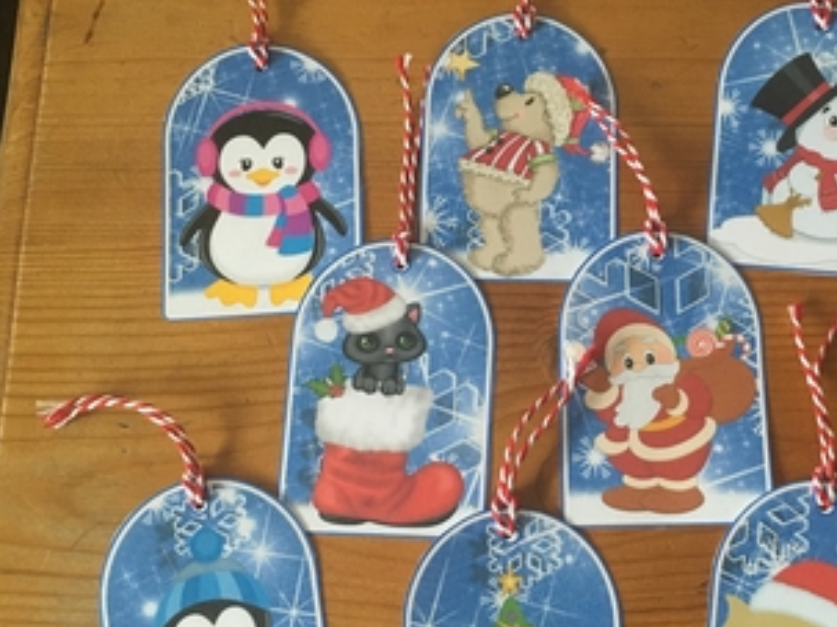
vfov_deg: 33.5
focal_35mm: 43
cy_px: 366
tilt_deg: -77.1
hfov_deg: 43.4
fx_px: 1039
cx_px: 544
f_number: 2.2
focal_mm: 4.15
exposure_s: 1/20
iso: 200
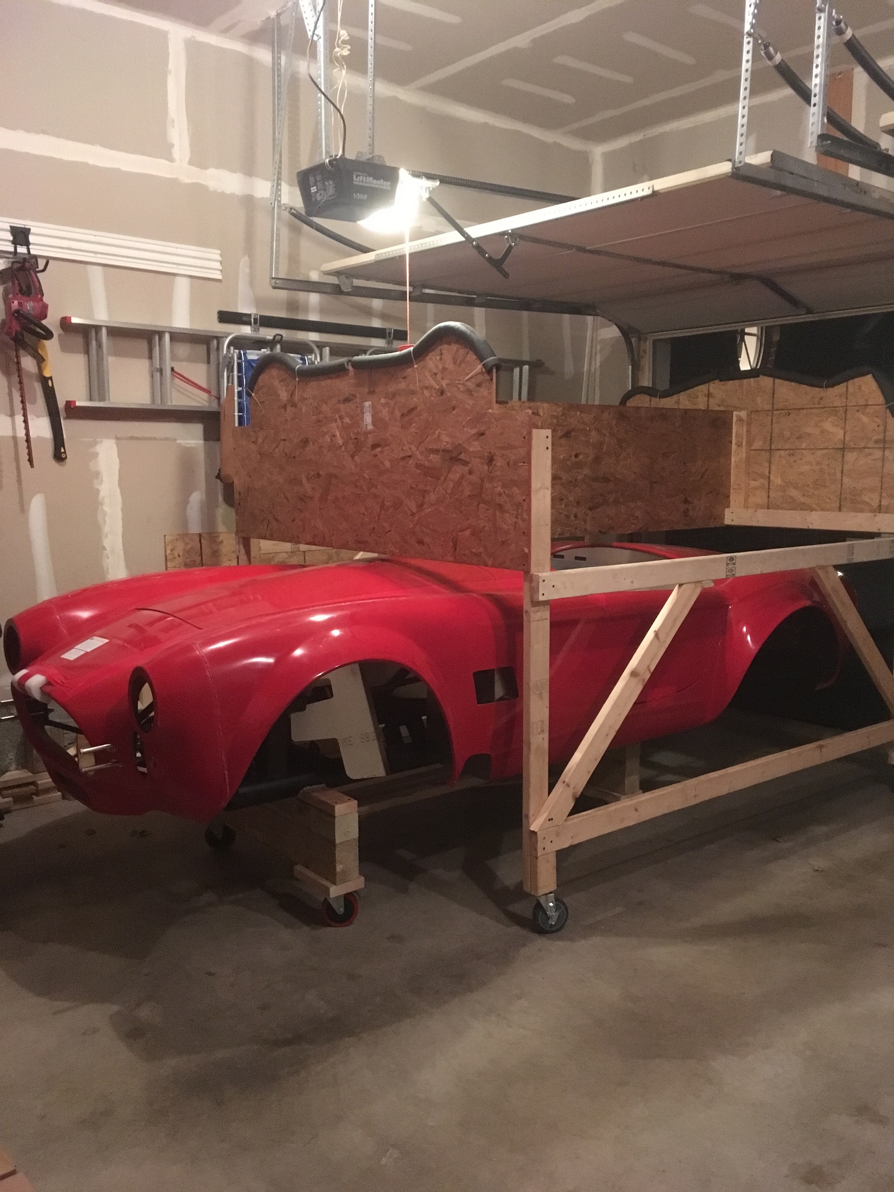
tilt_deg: -7.5
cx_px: 447
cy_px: 596
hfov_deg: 48.2
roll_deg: -0.6
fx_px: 999
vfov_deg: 61.7
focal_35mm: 29
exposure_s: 1/15
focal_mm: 4.15
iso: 320
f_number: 2.2
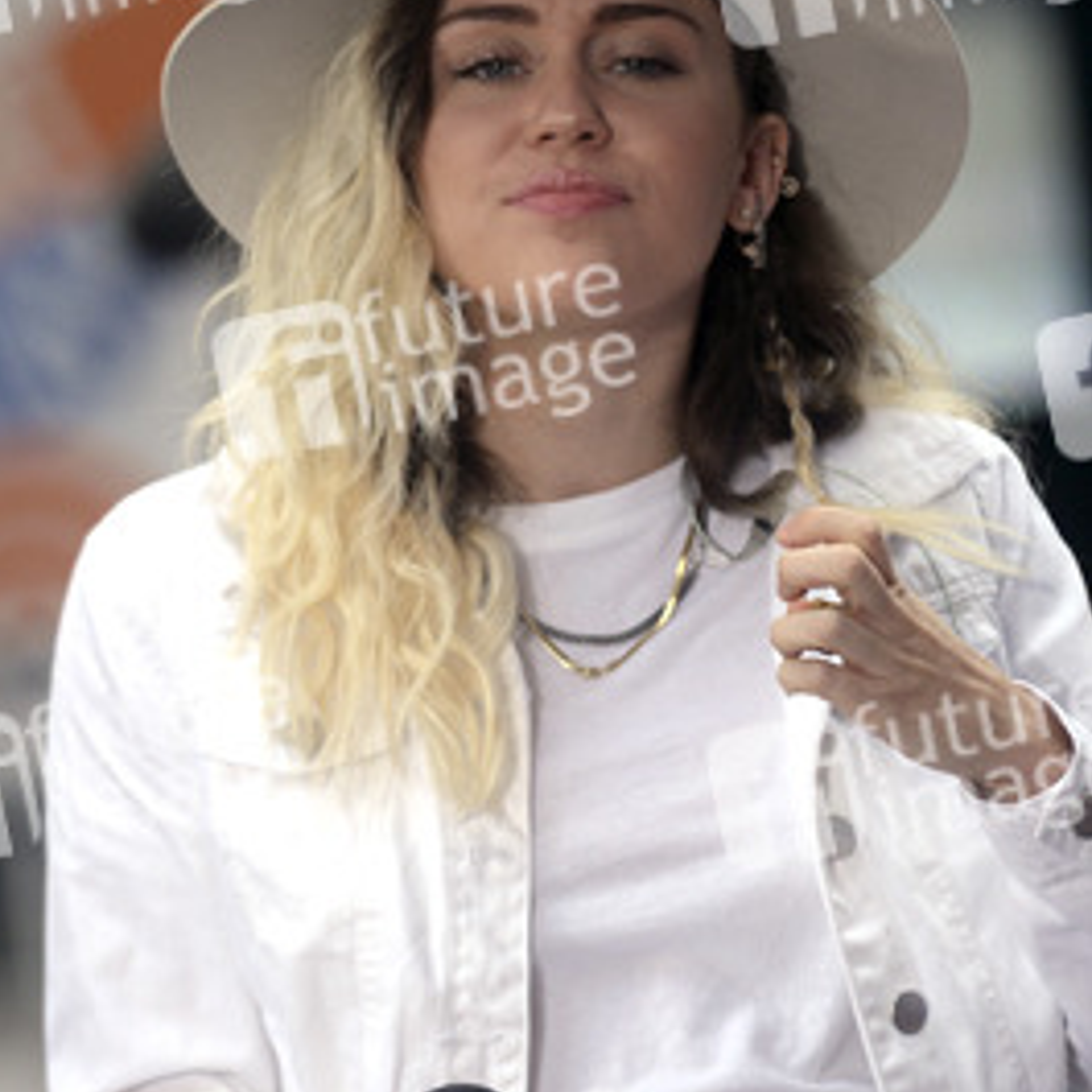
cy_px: 569
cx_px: 546
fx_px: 13741
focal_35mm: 385
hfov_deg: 4.6
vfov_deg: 4.6
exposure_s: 1/1600
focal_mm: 300
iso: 800
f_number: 4
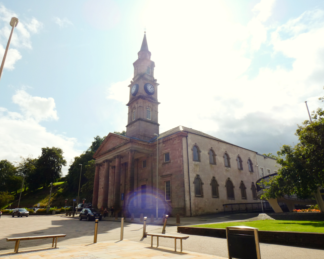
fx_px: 221
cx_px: 158
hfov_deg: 72.6
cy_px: 130
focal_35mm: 23
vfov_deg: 60.9
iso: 80
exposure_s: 1/800
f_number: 5
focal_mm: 3.9
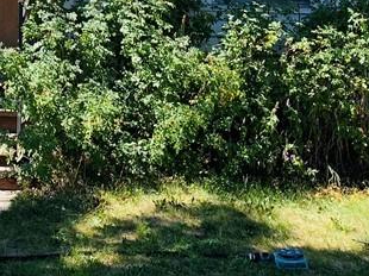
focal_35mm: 86
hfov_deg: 22.4
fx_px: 916
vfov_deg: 15.7
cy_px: -142
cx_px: 56
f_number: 1.8
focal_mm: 4.25
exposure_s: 1/1076
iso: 25
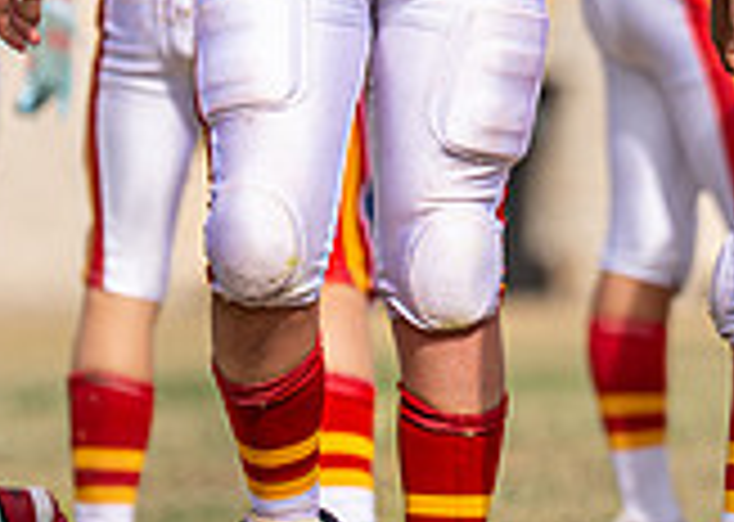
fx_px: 18051
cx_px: 894
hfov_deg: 2.3
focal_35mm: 867
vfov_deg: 1.7
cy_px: -42
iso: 160
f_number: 2.8
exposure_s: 1/6400
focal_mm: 165
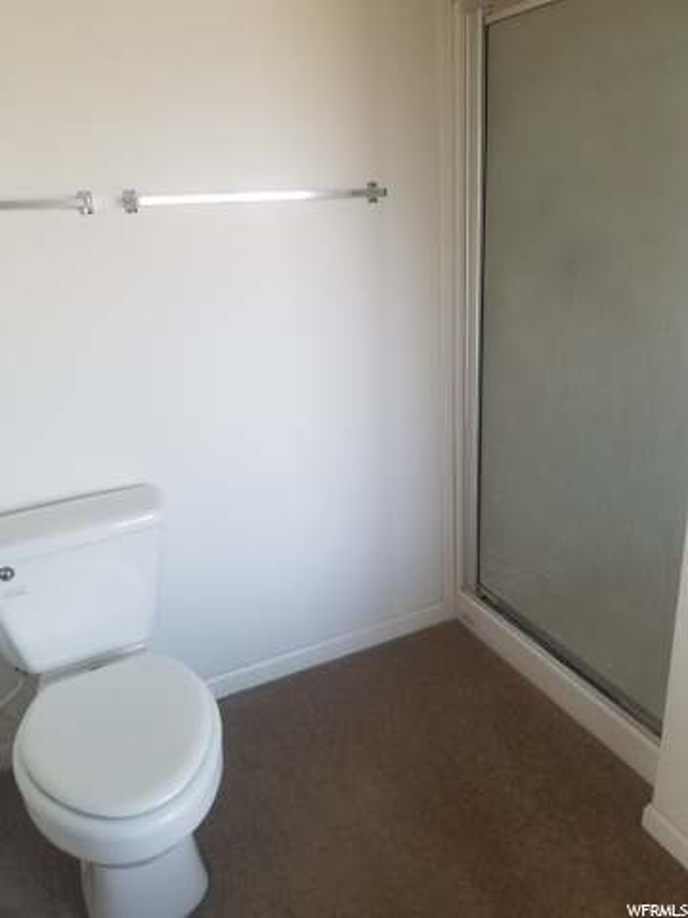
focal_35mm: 26
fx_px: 689
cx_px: 344
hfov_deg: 53.1
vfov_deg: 67.3
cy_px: 459
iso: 160
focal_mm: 4.25
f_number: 1.7
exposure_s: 1/60
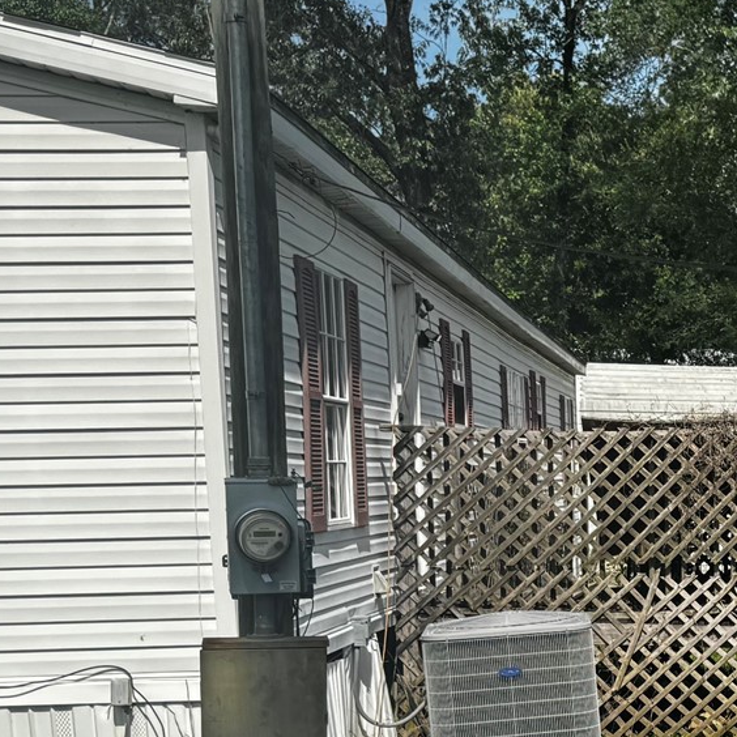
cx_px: 926
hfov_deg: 20.7
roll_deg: +0.3
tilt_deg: -2.4
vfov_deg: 22.1
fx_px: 1855
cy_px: 632
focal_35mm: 77
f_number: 1.78
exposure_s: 1/2604
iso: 80
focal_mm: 6.76
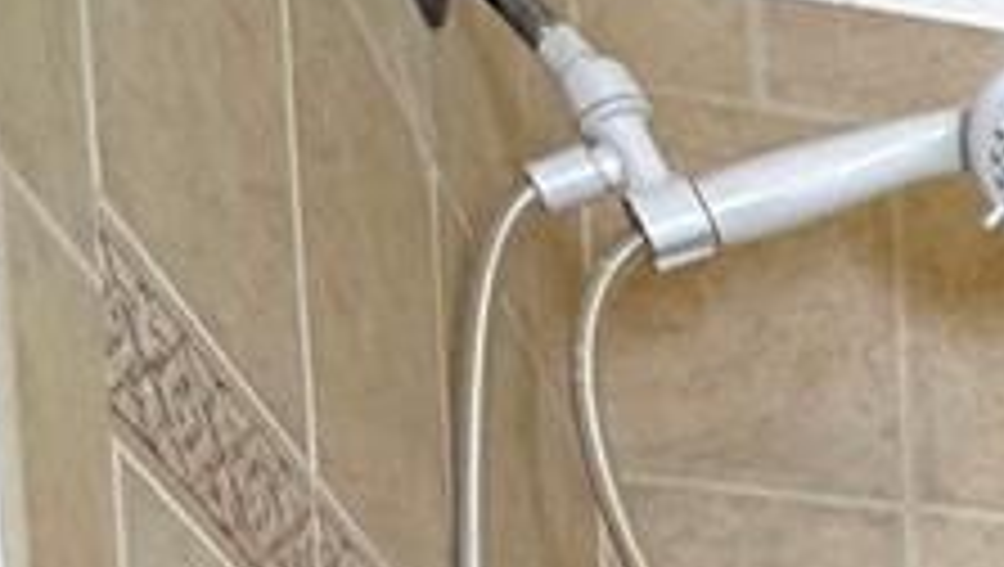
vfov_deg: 10.4
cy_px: 1719
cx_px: 1814
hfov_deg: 19.4
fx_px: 2185
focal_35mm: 82
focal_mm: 2.22
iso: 125
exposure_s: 1/81
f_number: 2.2
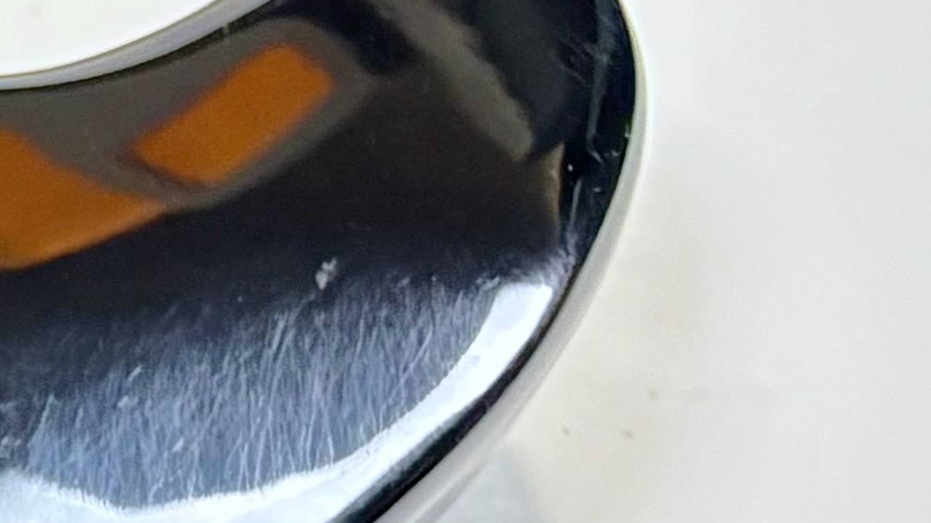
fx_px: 4048
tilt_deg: -51.7
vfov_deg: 6.9
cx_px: -1579
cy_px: 1333
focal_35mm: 164
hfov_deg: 10.5
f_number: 1.6
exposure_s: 1/33
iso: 400
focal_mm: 5.96
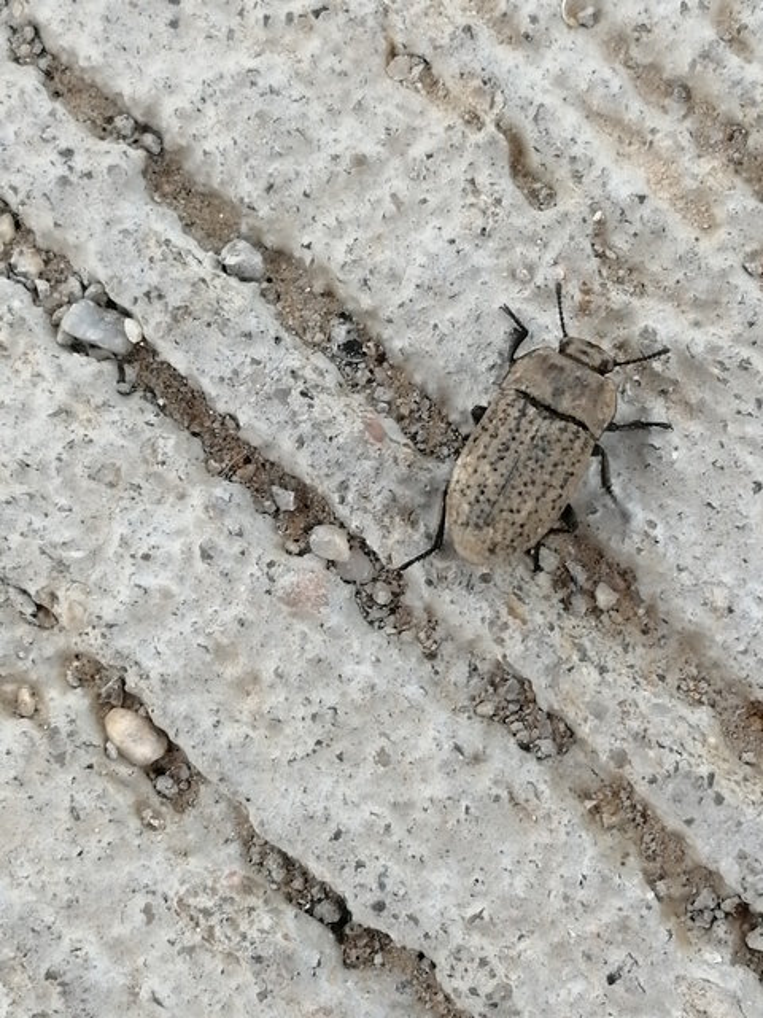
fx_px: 2498
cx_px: 382
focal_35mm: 85
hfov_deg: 17.4
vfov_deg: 23.0
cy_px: 509
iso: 50
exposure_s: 1/517
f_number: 1.8
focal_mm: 3.46
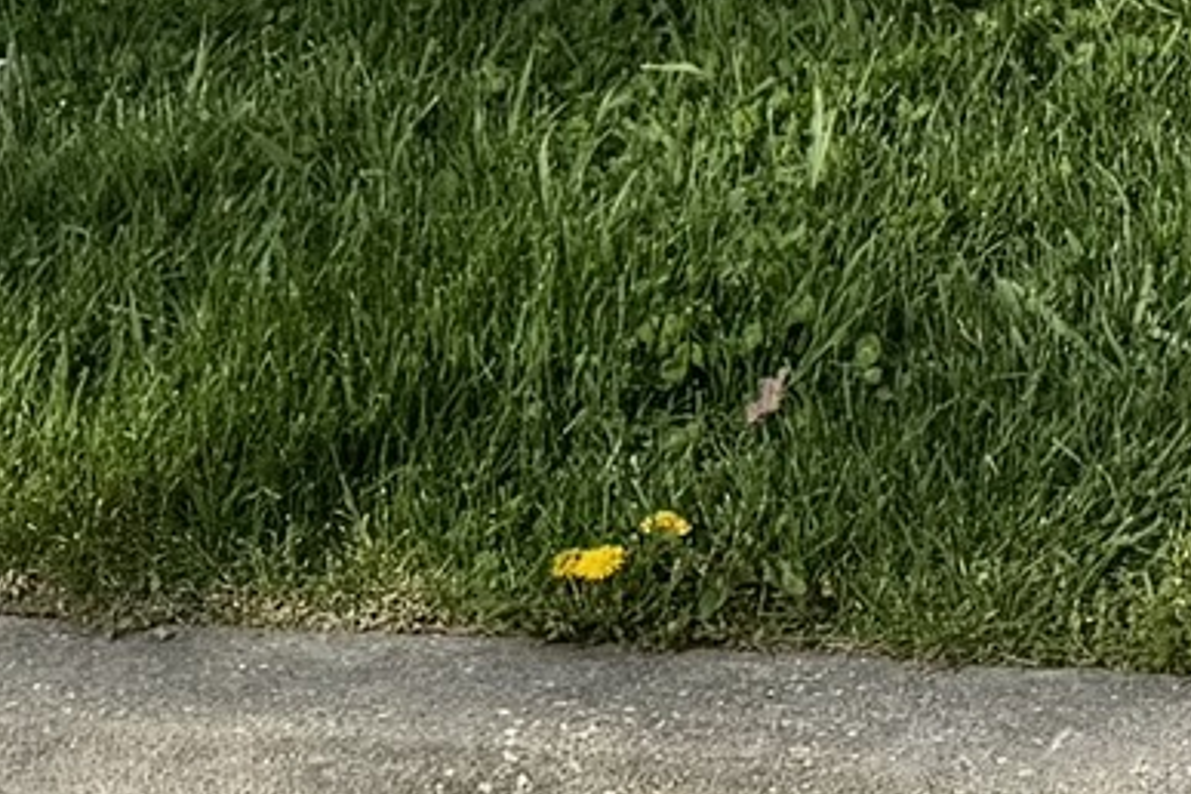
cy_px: -1800
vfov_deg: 6.2
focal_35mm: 198
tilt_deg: -5.3
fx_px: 6550
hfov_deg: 8.7
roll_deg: -0.9
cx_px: 3496
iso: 80
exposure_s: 1/4608
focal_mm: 6.86
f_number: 1.78
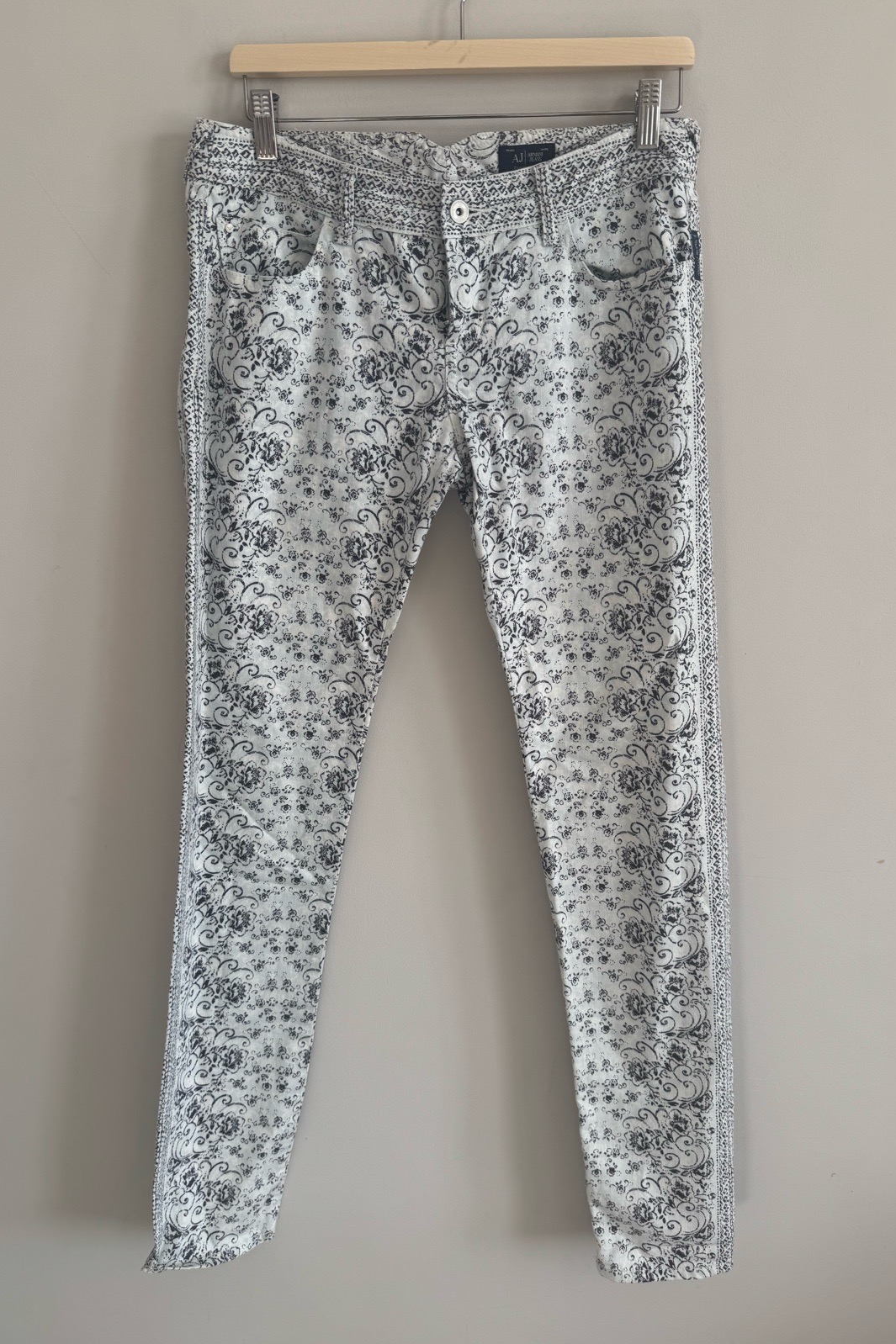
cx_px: 450
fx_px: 933
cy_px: 672
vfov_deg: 71.5
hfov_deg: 51.3
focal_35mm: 25
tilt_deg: -14.6
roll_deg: -1.8
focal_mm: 6.76
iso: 64
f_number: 1.78
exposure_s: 1/185
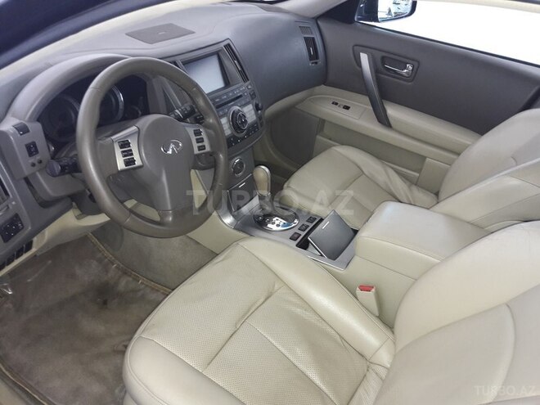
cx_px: 270
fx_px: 437
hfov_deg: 63.4
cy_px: 202
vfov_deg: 49.7
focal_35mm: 28
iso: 100
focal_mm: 3.7
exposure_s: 1/33
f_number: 1.9
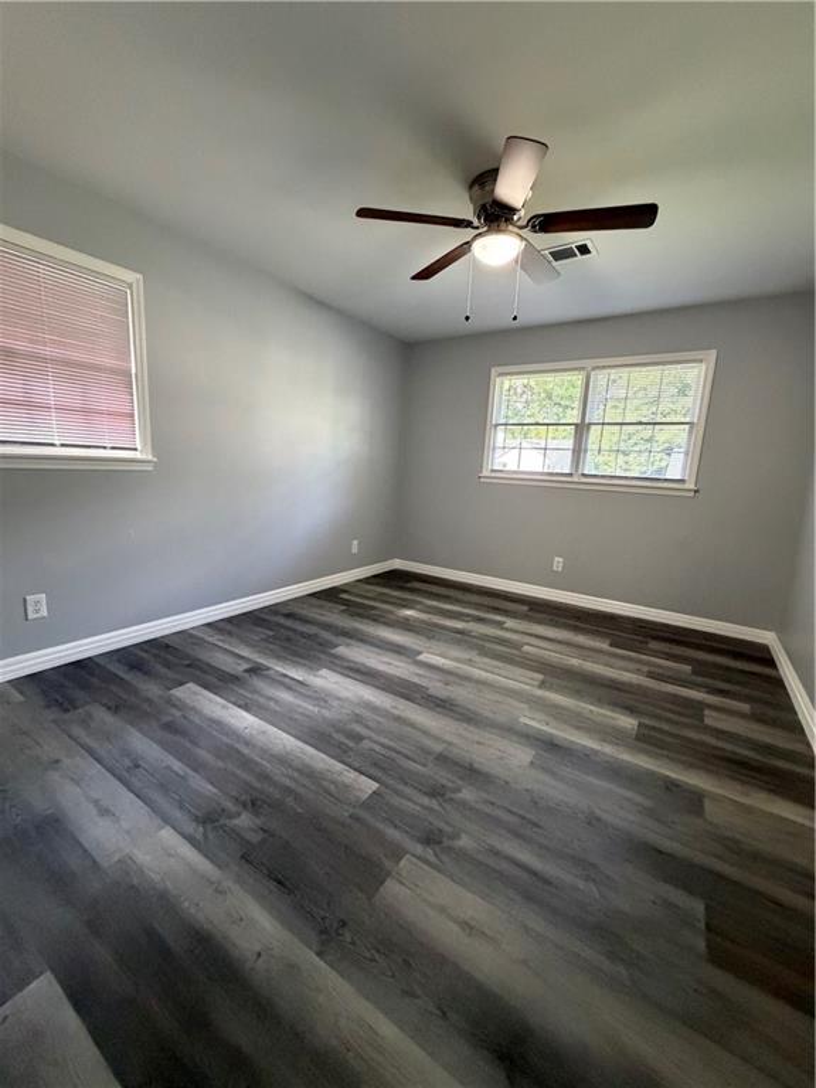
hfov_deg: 85.7
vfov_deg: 102.1
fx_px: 440
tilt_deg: -9.9
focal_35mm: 14
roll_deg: -3.1
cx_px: 408
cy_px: 544
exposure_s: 1/60
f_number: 2.2
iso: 640
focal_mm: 2.22
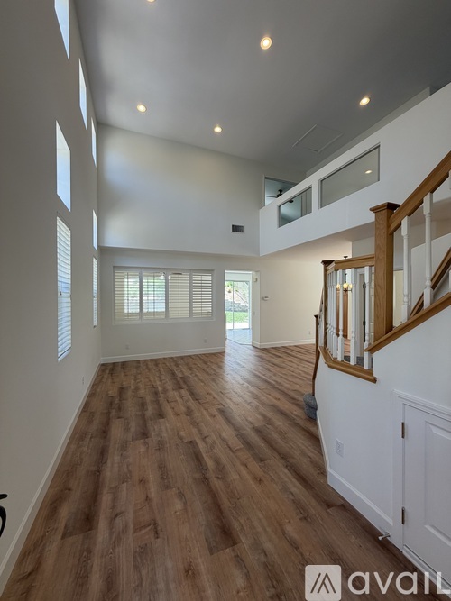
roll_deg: +1.3
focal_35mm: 14
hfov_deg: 85.7
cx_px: 226
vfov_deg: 102.1
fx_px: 243
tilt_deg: +1.6
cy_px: 300
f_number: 2.2
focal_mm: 2.22
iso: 80
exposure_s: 1/120
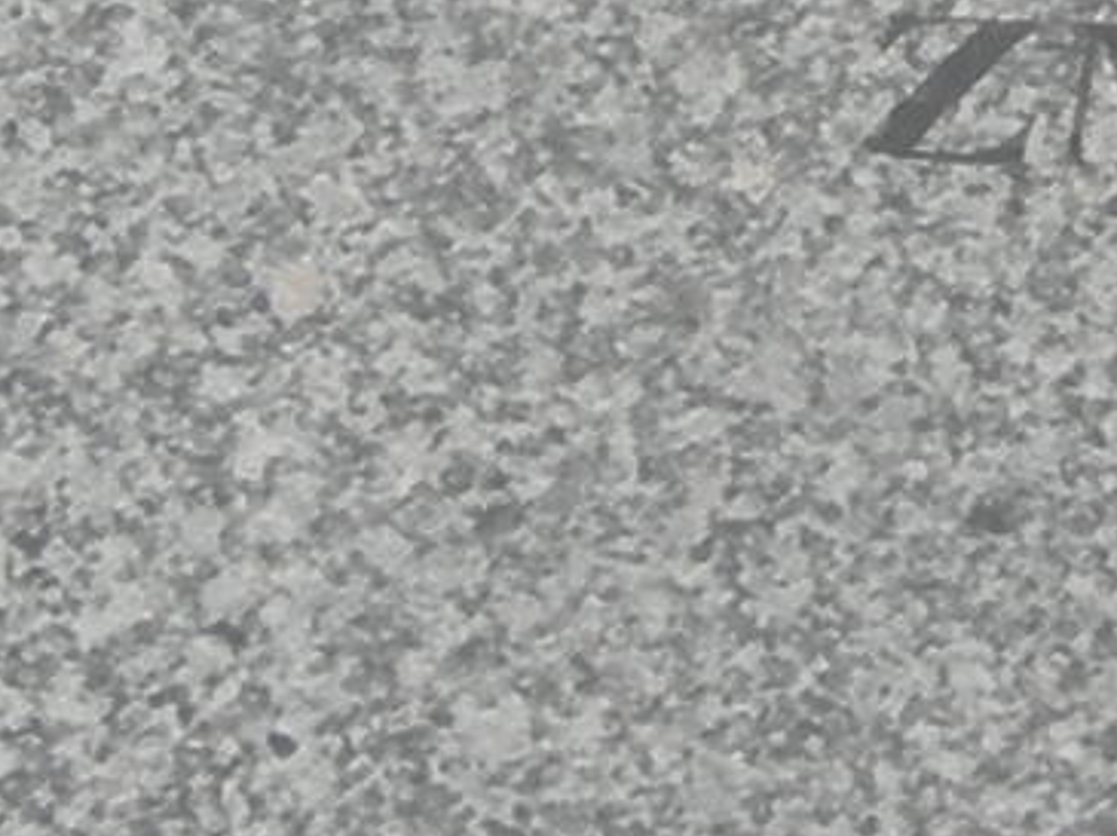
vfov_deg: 5.7
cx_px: 1515
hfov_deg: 7.6
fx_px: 8253
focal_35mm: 256
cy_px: -683
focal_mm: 7.5
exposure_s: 1/188
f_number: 6
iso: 64
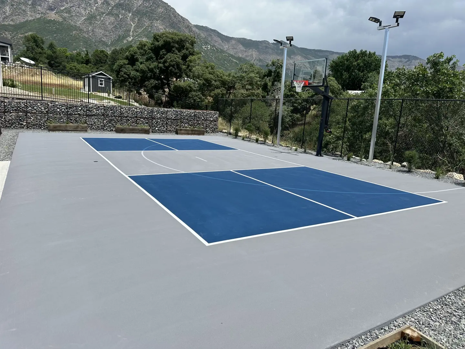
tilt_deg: -11.9
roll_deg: -3.7
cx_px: 232
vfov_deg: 56.8
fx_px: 322
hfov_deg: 71.6
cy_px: 174
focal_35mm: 24
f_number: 1.78
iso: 80
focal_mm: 6.86
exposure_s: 1/5525
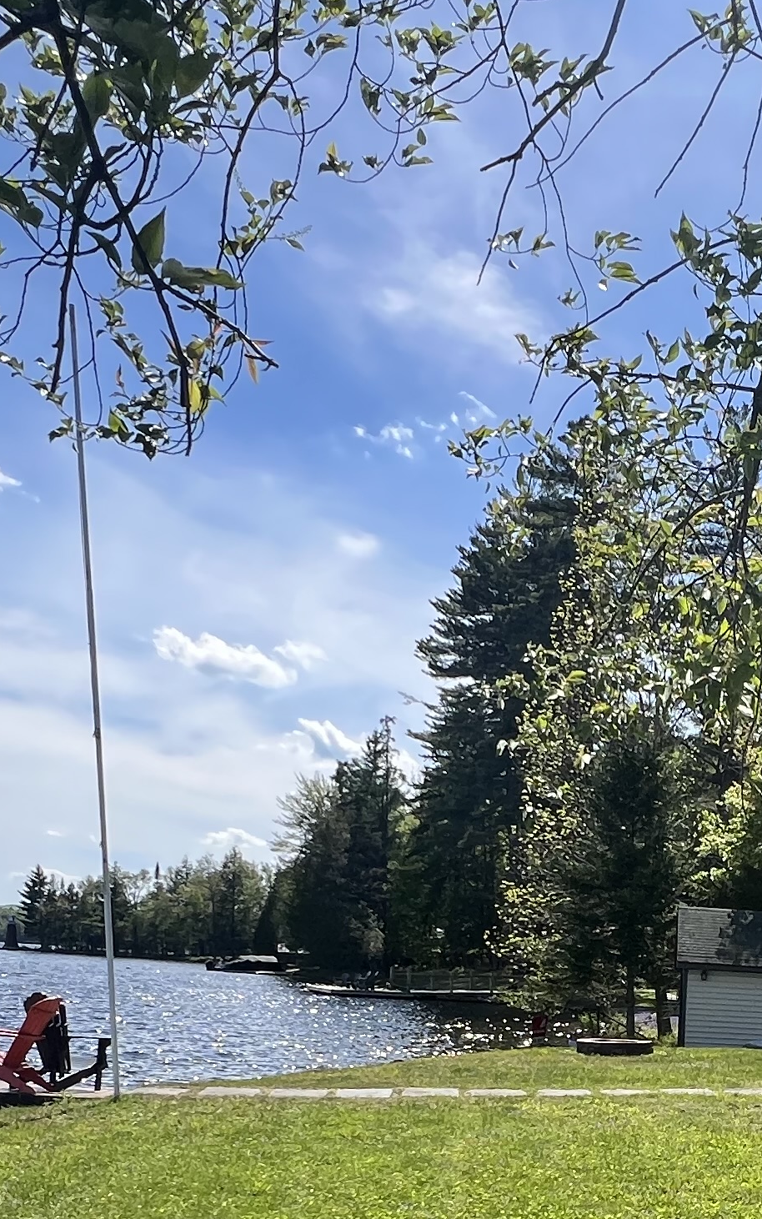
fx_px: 1262
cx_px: 675
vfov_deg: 46.0
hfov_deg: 32.1
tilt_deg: -6.1
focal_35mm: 38
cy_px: 1125
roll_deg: -3.9
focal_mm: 1.57
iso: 32
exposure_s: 1/968
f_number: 1.8
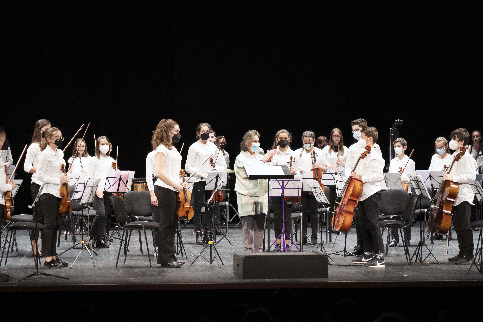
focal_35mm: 105
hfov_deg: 19.5
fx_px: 1409
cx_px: 242
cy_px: 161
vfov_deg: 13.0
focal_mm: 105
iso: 1600
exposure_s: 1/160
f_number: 4
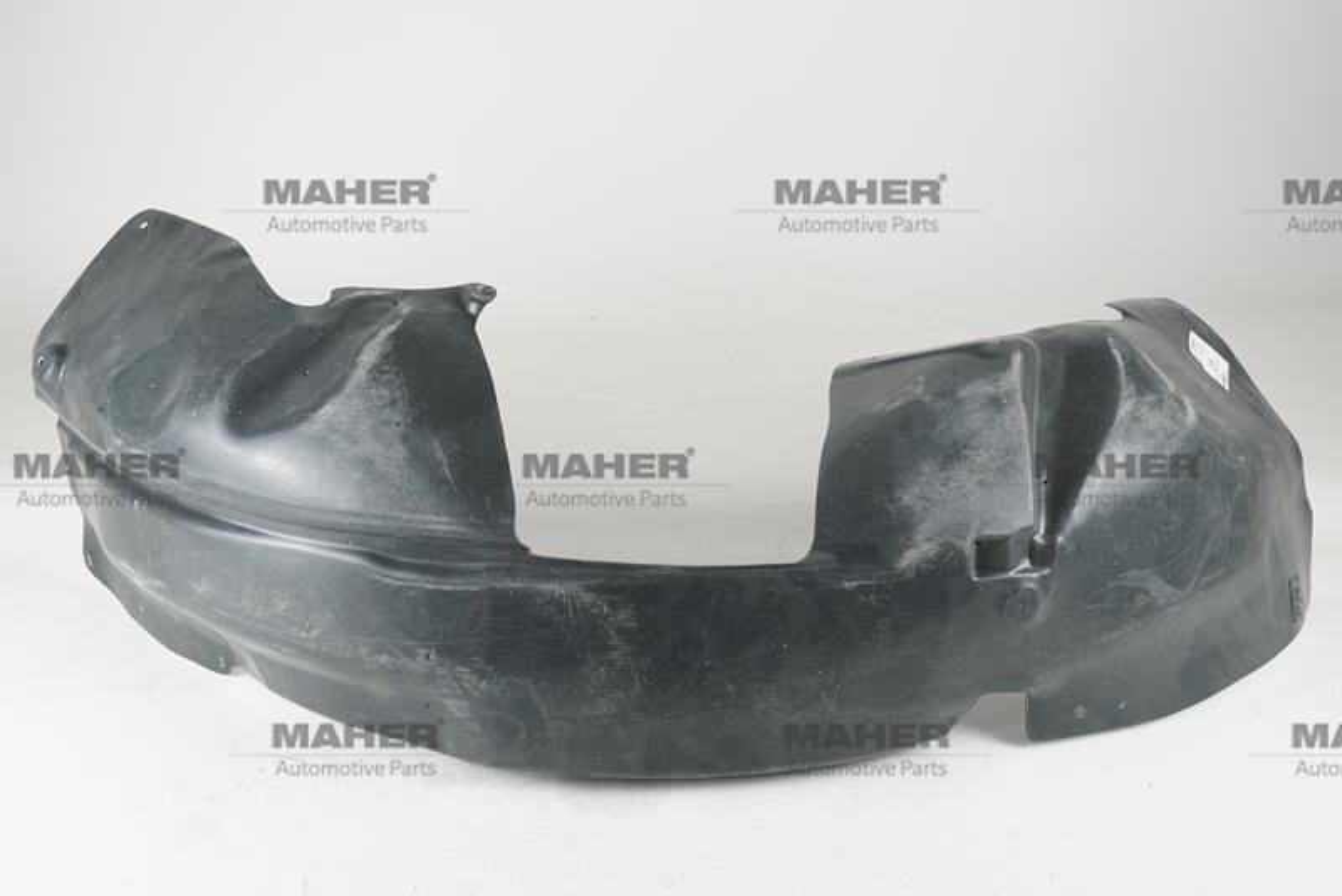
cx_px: 671
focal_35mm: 43
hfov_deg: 45.4
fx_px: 1603
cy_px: 448
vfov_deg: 31.2
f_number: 14
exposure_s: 1/25
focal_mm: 43
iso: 2500
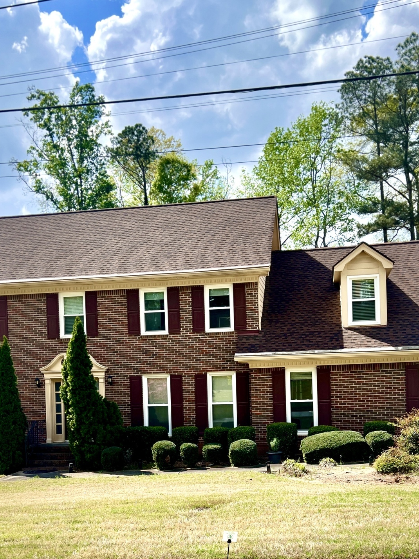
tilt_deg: +0.9
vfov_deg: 43.8
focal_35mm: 42
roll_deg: +2.6
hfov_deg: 34.4
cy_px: 395
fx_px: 678
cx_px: 214
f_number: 1.5
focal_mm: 5.7
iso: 50
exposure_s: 1/4630
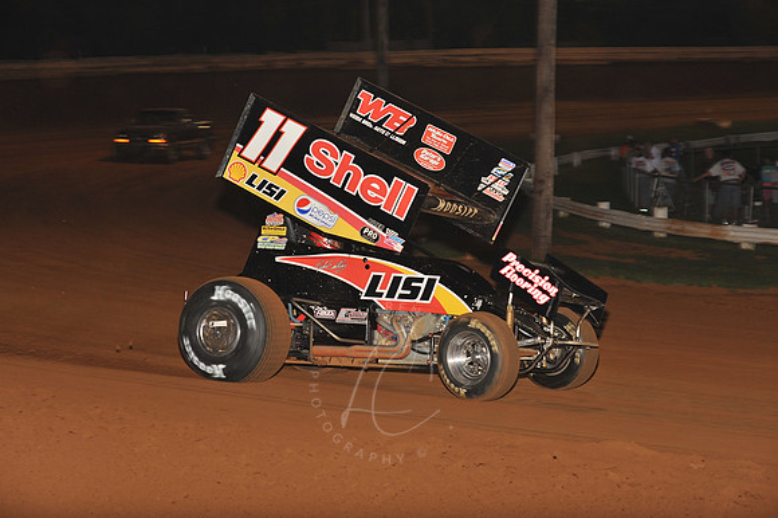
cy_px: 259
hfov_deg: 19.5
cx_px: 389
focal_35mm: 105
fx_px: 2268
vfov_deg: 13.0
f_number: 6.3
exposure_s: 1/320
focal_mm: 105
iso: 800
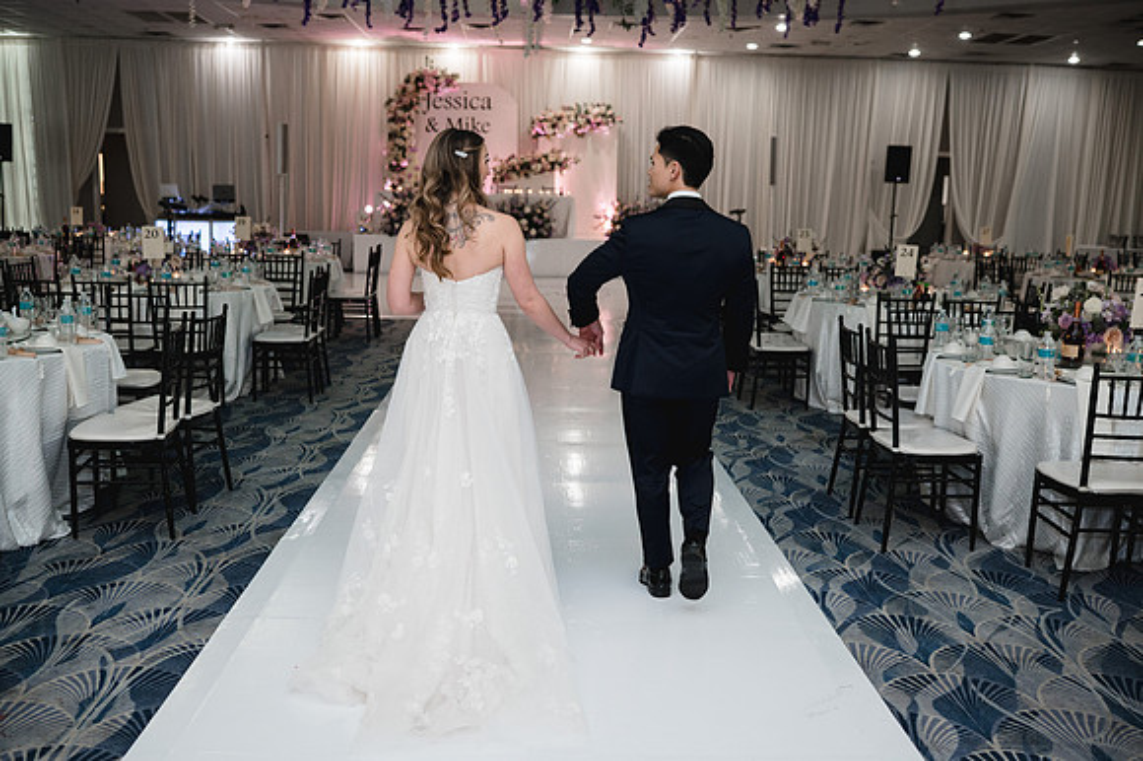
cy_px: 380
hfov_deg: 53.7
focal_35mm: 36
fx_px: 1130
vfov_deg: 37.2
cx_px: 572
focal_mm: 35
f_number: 3.2
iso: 2000
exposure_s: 1/200
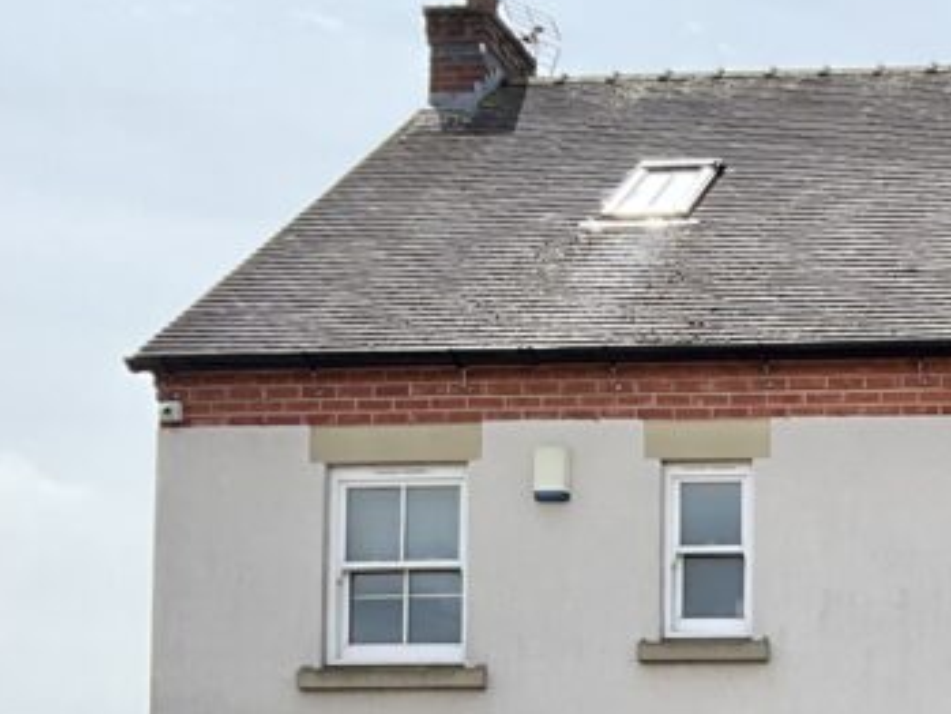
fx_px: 2336
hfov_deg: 20.9
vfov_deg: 16.3
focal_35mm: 85
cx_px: 1237
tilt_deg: +3.4
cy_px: 959
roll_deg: -0.1
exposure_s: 1/1279
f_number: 1.8
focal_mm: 3
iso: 25
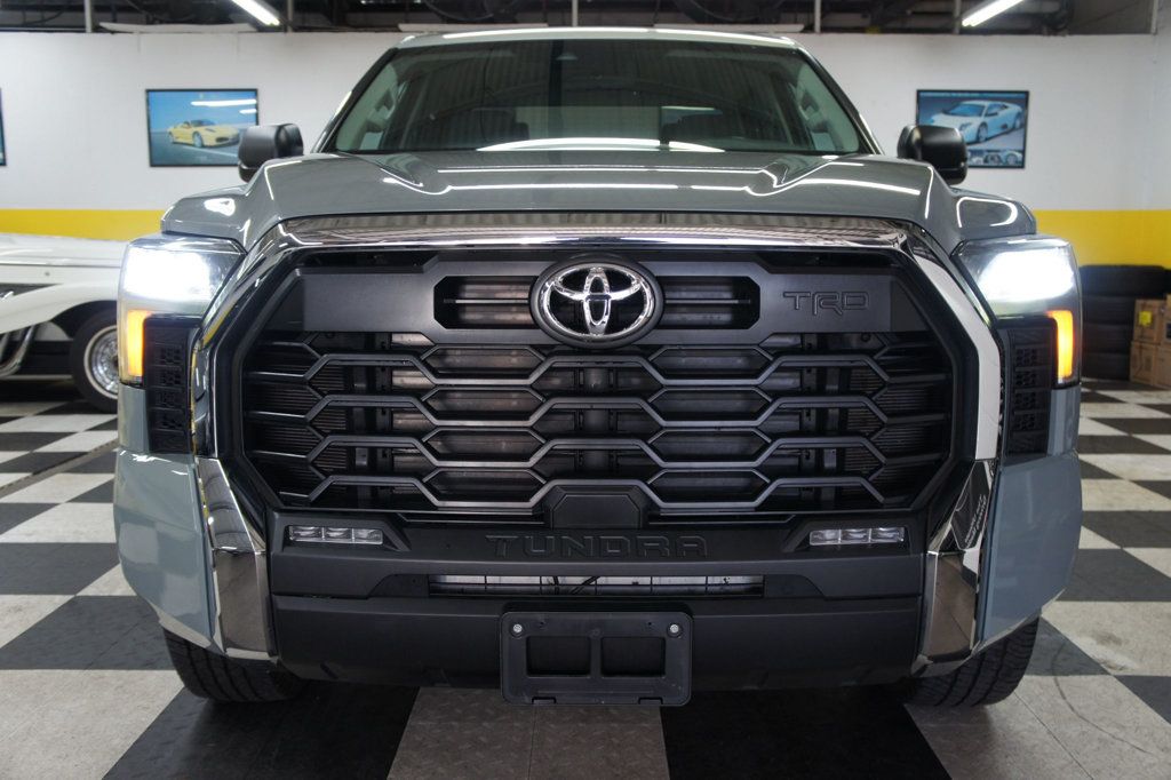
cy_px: 390
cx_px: 586
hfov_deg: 57.2
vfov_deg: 39.9
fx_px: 1073
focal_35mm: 33
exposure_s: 1/40
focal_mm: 22
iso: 250
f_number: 4
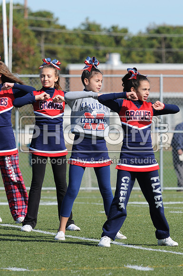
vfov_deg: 4.6
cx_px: 92
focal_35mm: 450
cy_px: 138
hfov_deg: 3.0
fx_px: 3441
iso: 200
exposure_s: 1/500
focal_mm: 300
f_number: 8
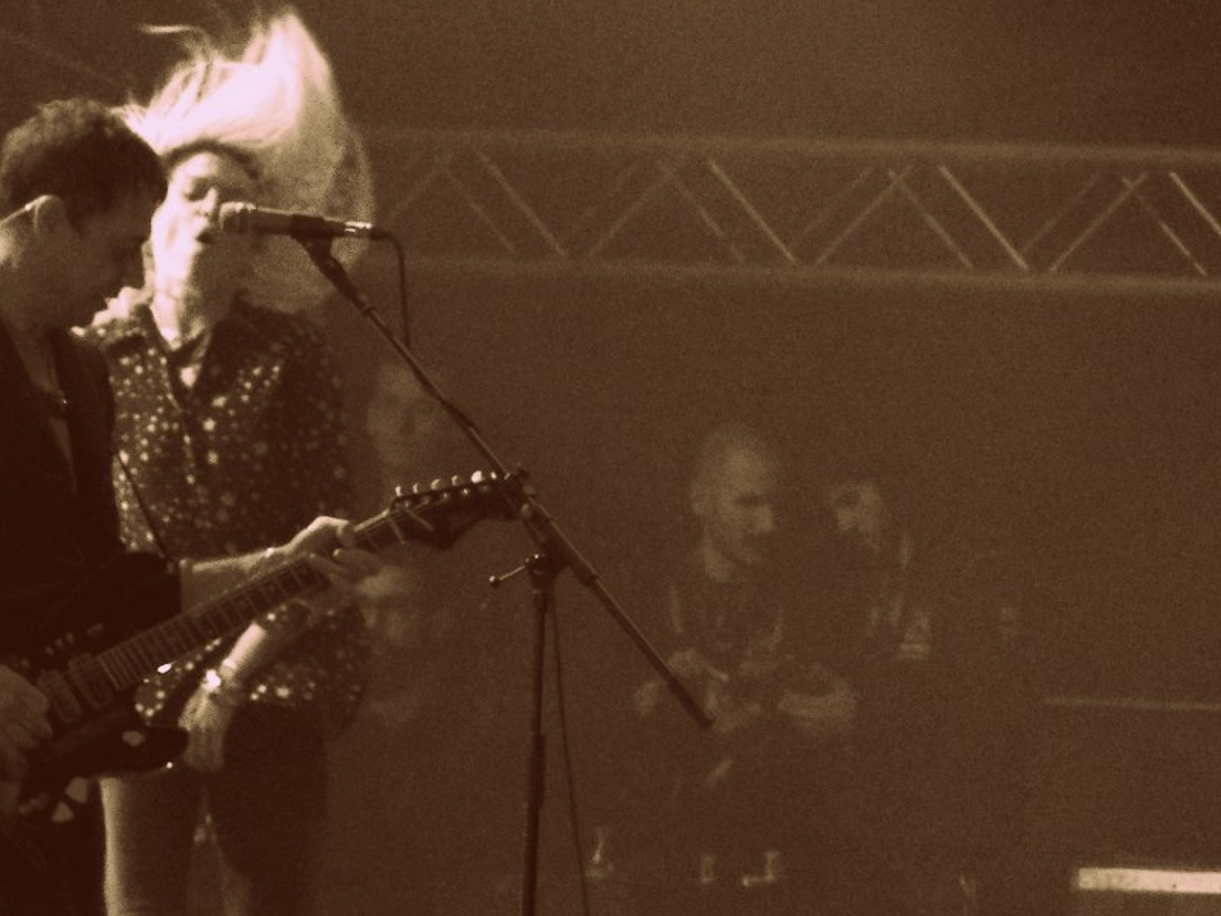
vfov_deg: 2.5
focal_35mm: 585
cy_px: 458
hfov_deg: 3.4
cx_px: 610
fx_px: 20635
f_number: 5.9
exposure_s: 1/125
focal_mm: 104
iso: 1600
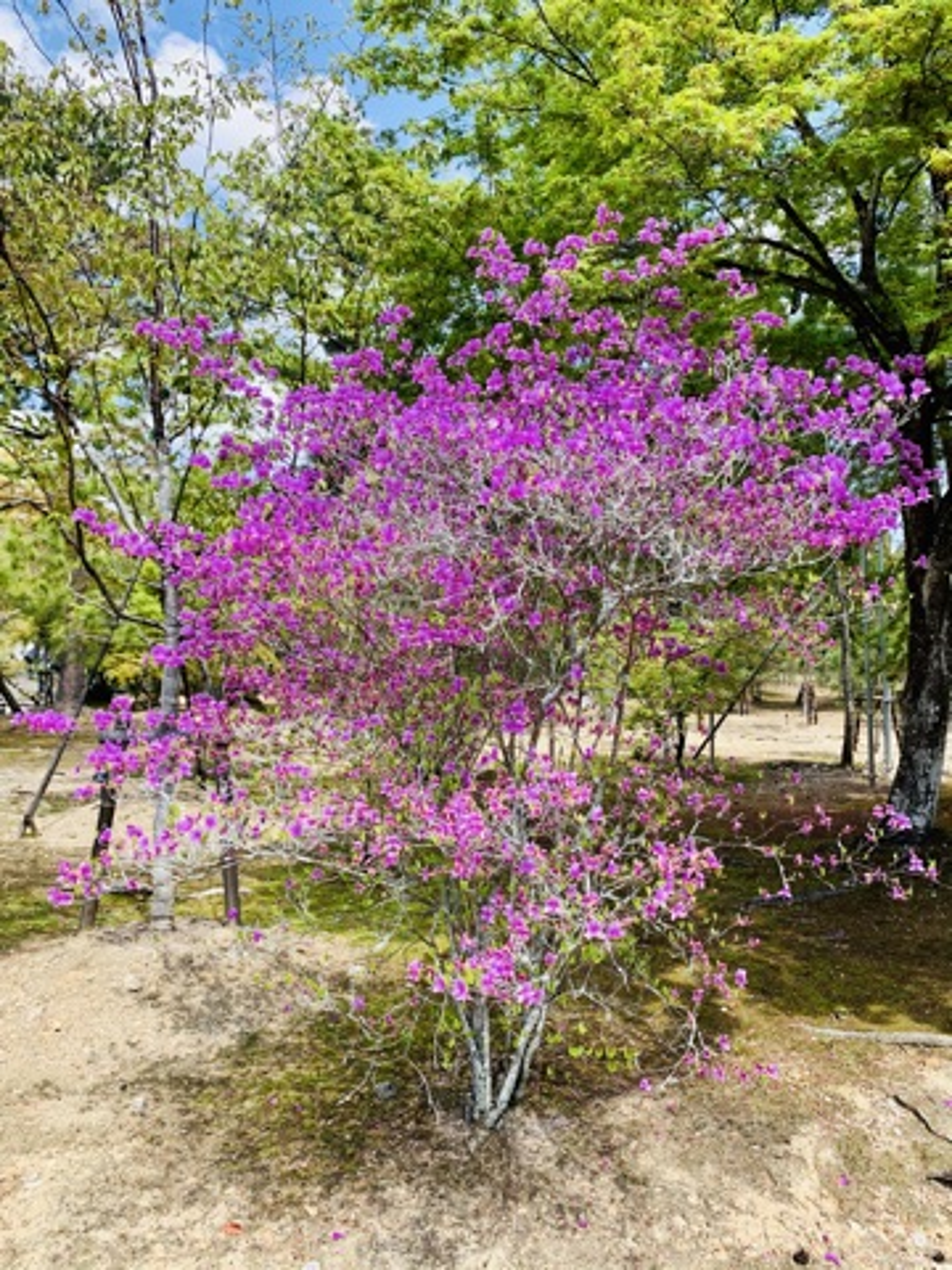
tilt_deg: +5.1
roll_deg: -0.9
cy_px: 635
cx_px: 476
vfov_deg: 67.3
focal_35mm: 26
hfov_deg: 53.1
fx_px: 953
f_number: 1.8
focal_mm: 4.25
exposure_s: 1/543
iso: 25
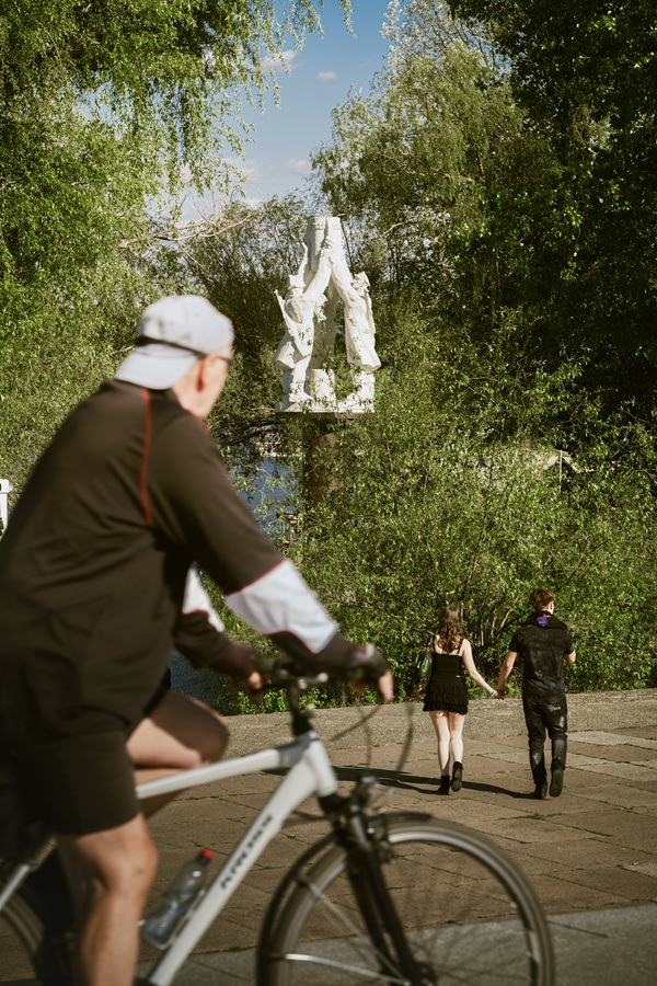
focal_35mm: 96
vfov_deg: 21.2
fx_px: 2628
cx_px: 328
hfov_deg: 14.3
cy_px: 493
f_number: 7.1
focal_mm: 96
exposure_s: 1/160
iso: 50
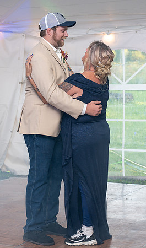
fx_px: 700
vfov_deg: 20.1
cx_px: 64
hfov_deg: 11.9
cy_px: 115
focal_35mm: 105
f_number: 4
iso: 500
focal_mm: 63
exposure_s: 1/60
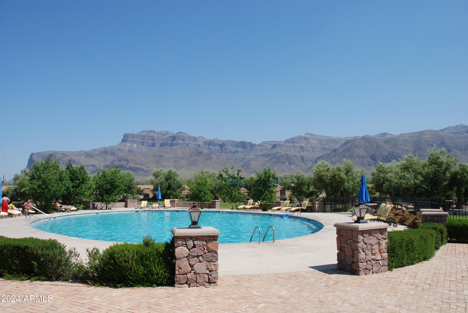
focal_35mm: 30
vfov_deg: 43.7
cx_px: 234
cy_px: 156
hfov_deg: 61.9
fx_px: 390
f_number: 8
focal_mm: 20
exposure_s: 1/250
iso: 125
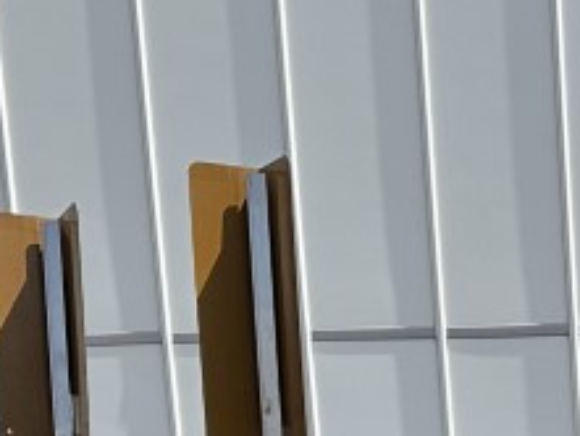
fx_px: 1861
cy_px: 914
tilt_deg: -10.5
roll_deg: +2.4
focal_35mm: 111
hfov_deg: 16.8
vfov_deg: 11.7
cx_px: 724
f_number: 1.78
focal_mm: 6.86
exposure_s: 1/2469
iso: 80
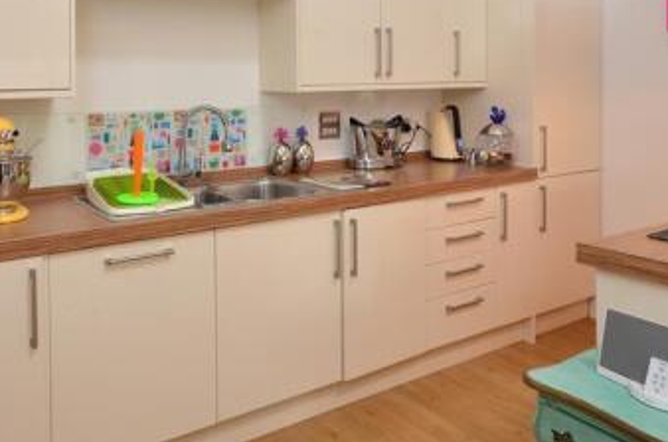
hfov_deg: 55.4
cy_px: 83
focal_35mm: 33
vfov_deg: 37.7
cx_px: 219
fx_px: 620
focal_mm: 11.5
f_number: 10
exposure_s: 1/10
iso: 640
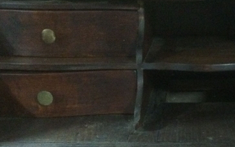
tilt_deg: -20.2
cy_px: 120
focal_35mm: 69
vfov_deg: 18.7
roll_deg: -0.3
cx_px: 178
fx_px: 442
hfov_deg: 29.3
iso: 1000
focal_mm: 4.15
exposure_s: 1/17
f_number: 2.2
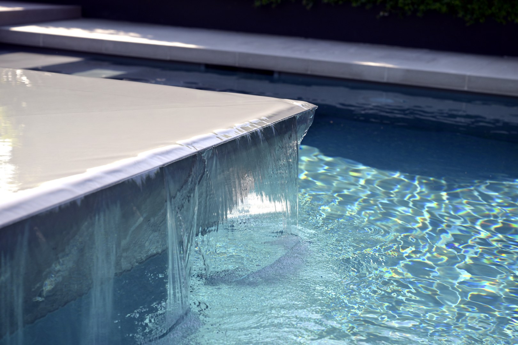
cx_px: 259
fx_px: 1007
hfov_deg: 28.8
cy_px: 172
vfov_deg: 19.5
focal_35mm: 70
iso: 100
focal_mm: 70
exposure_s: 1/400
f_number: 5.6
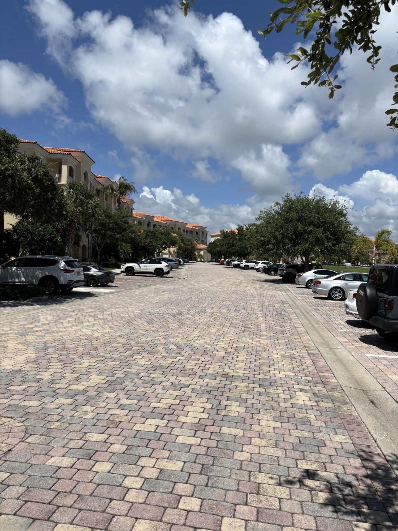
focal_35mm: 26
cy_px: 266
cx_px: 199
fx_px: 399
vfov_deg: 67.3
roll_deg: -2.0
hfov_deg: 53.1
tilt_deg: +0.4
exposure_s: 1/6711
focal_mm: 5.96
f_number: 1.6
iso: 50
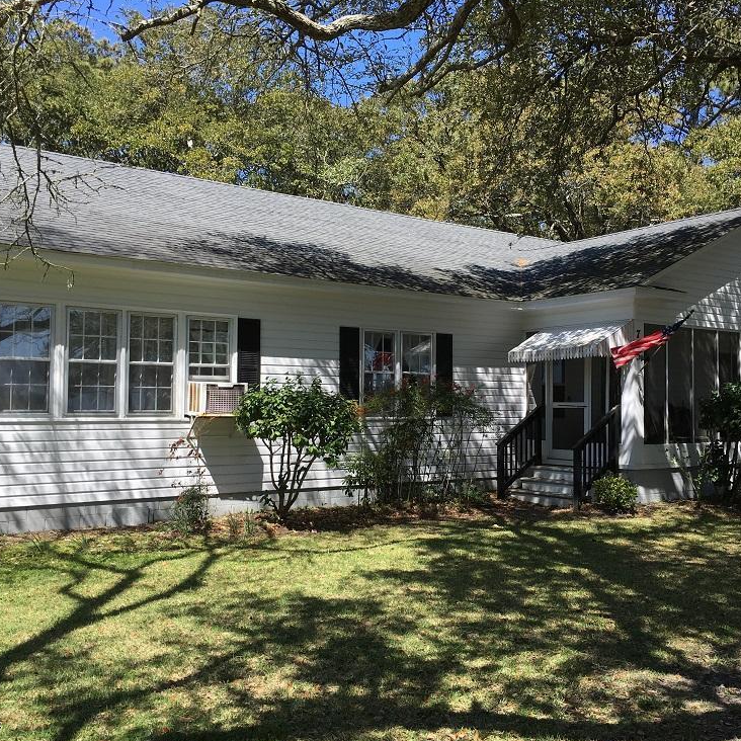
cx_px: 410
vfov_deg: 47.2
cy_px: 375
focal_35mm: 35
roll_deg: -0.1
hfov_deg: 47.1
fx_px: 848
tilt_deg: +3.3
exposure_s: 1/725
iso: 25
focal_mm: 4.15
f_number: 2.2
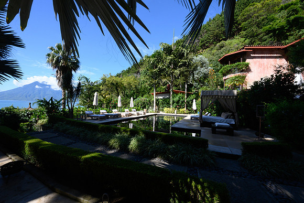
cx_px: 152
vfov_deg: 81.2
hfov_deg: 104.2
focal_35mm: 14
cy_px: 102
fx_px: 118
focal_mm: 14
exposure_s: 1/160
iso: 800
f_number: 20
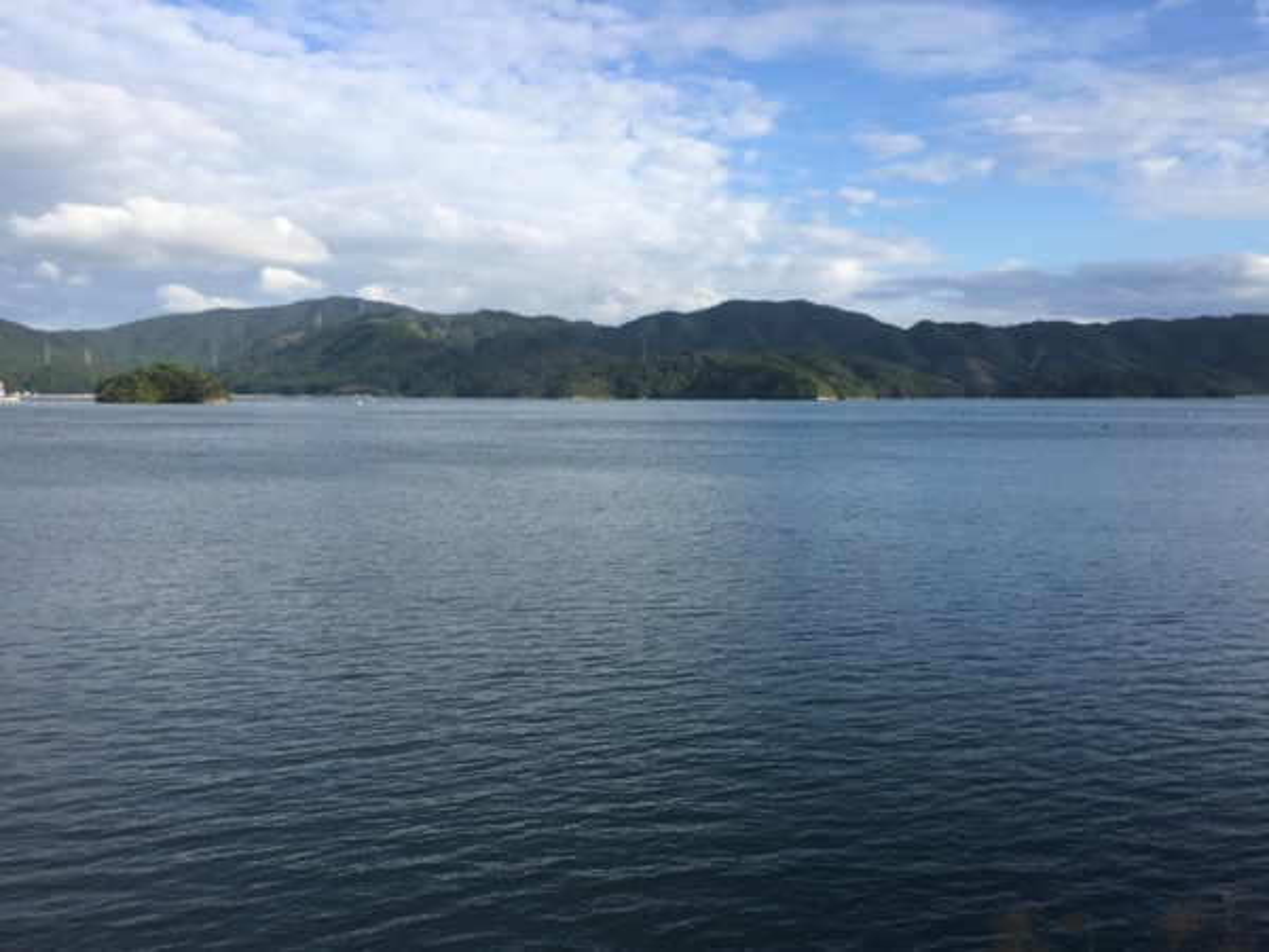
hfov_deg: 61.7
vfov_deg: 48.2
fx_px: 1063
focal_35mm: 29
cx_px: 634
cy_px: 476
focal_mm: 4.15
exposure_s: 1/520
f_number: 2.2
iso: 32
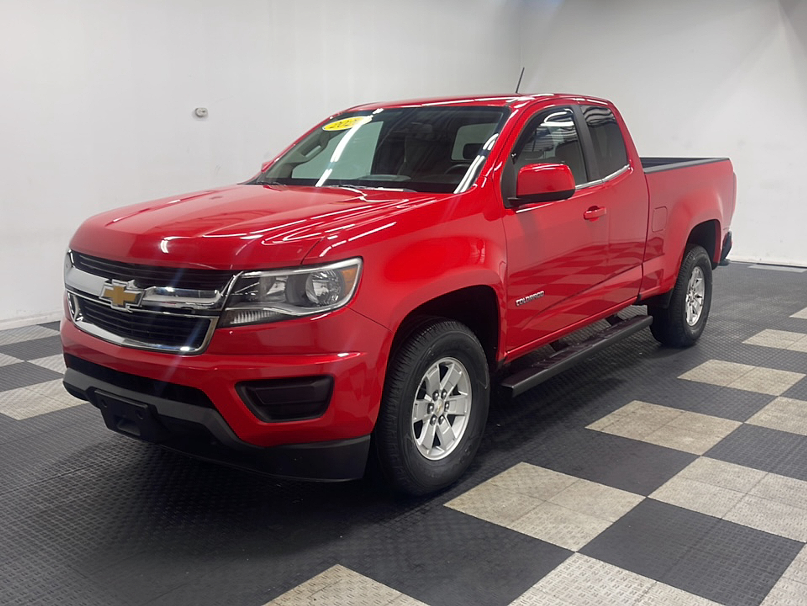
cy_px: 303
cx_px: 404
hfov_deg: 63.4
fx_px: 653
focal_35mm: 28
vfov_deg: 49.7
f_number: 1.6
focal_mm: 5.1
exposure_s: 1/60
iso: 50
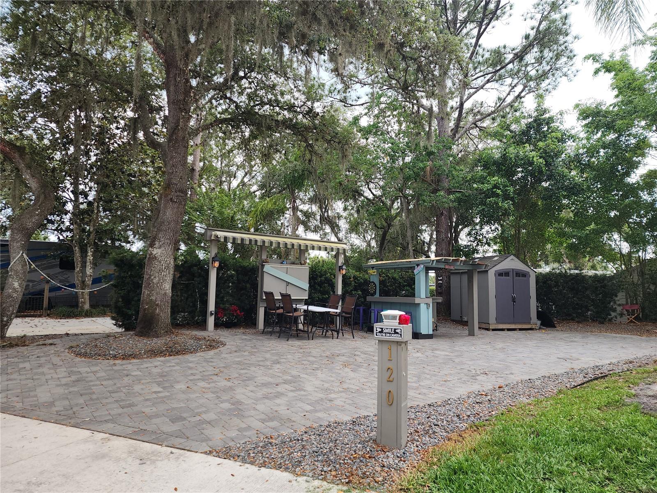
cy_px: 246
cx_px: 328
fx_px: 437
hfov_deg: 73.9
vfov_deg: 58.9
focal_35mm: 23
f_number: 1.8
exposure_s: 1/242
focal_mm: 6.4
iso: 12
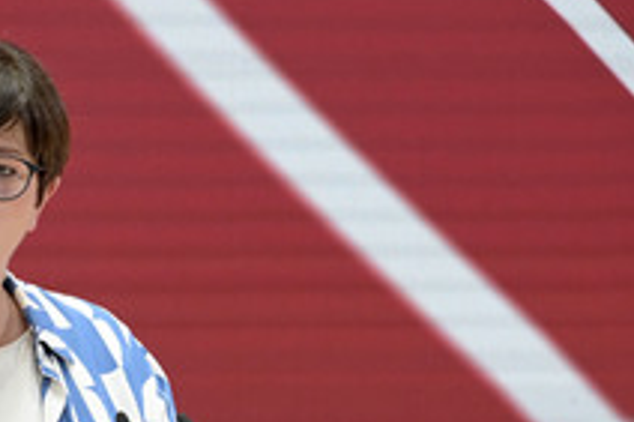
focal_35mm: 638
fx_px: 11227
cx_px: 94
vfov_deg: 2.2
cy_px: 431
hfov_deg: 3.2
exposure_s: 1/500
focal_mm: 300
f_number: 8
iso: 3200
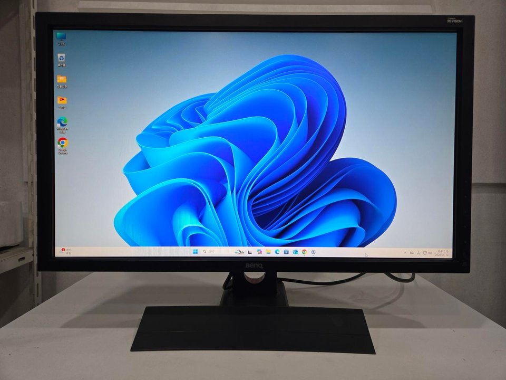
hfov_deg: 73.9
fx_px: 336
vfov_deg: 58.9
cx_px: 253
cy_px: 190
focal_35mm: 23
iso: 100
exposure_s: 1/120
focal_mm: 5.4
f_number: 1.8
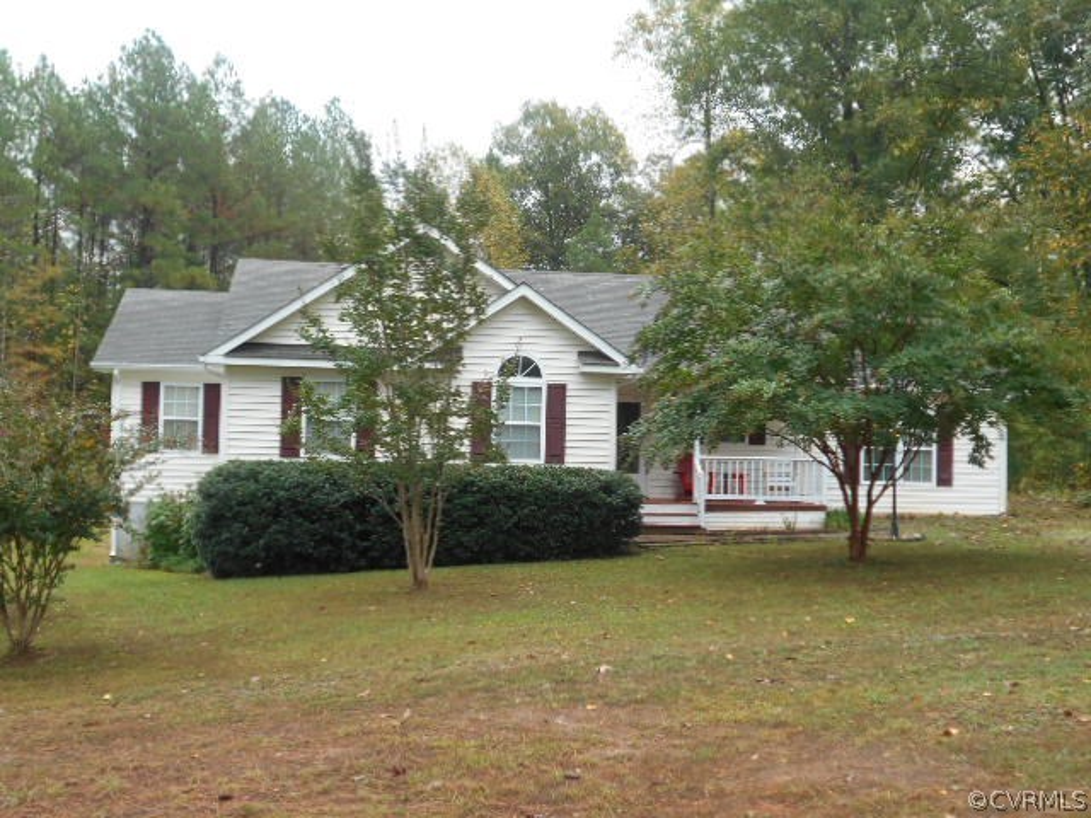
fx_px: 1355
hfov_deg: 43.9
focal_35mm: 43
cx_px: 546
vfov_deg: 33.6
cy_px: 409
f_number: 4.2
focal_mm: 7.7
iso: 80
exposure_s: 1/80
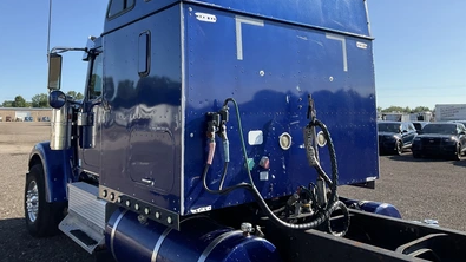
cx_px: 234
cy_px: 86
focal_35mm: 32
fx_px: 395
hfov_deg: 61.0
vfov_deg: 36.3
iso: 25
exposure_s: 1/1195
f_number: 1.8
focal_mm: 3
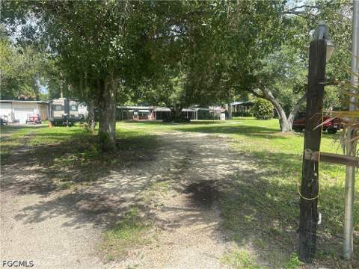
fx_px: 270
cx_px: 180
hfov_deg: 67.3
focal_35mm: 26
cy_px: 134
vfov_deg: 53.1
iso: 50
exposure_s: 1/1621
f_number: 1.5
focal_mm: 5.7
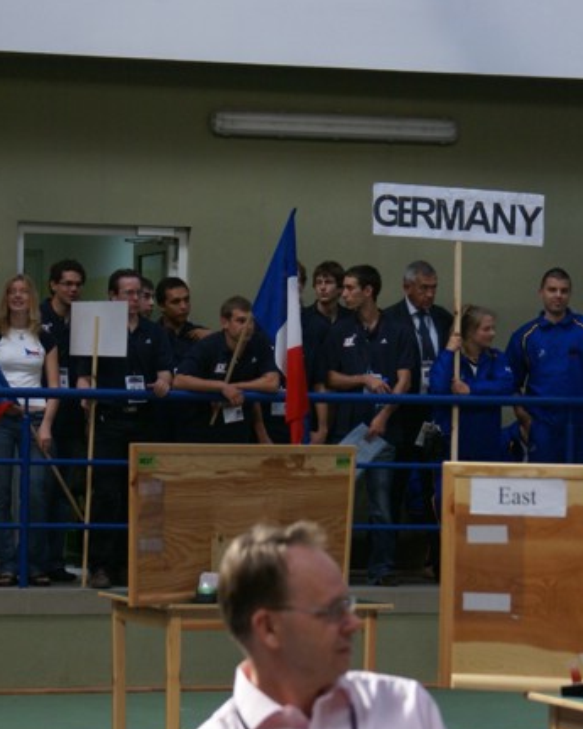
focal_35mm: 160
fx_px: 3450
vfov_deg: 12.1
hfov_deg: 9.7
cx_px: 311
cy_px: 387
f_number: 5.6
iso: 400
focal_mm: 70
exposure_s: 1/125
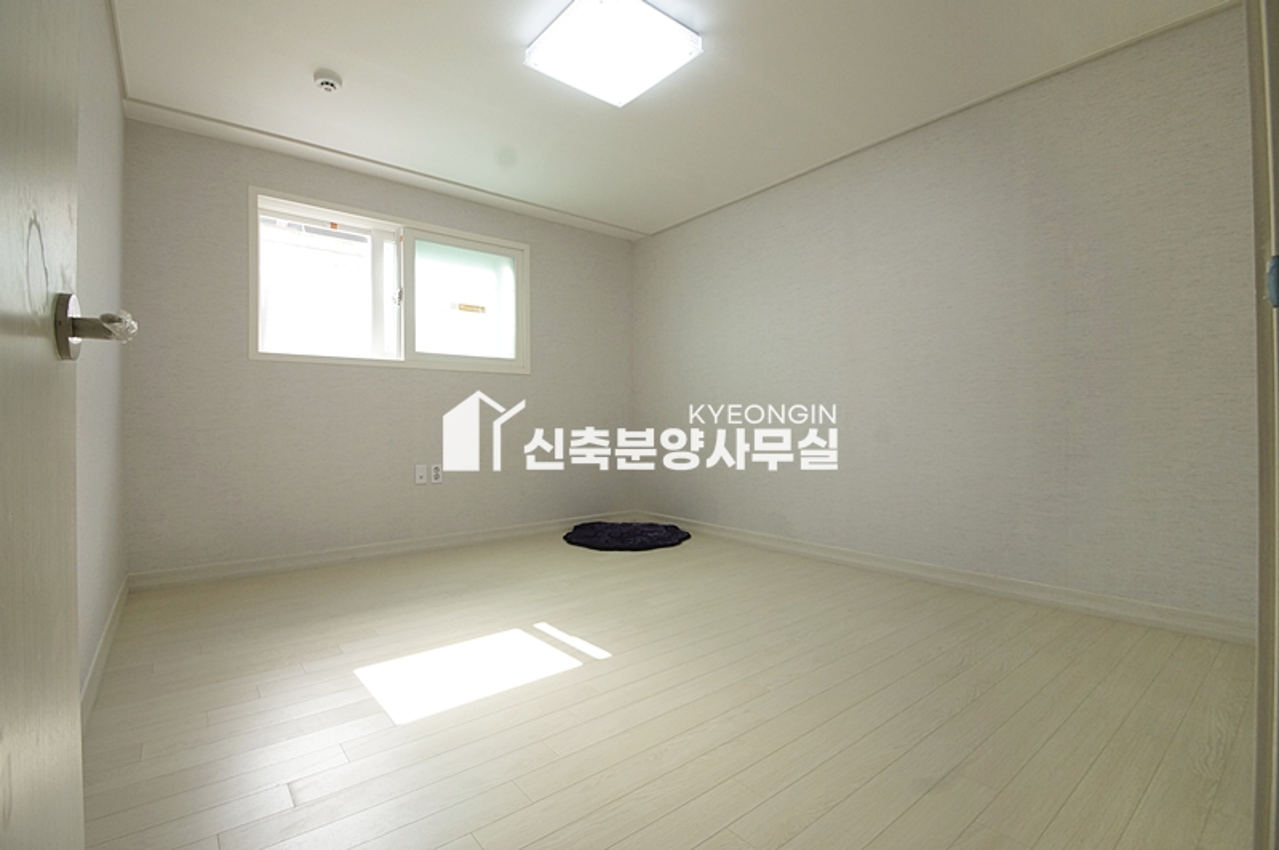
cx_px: 640
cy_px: 425
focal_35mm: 15
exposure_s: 1/100
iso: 800
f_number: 9
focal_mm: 10
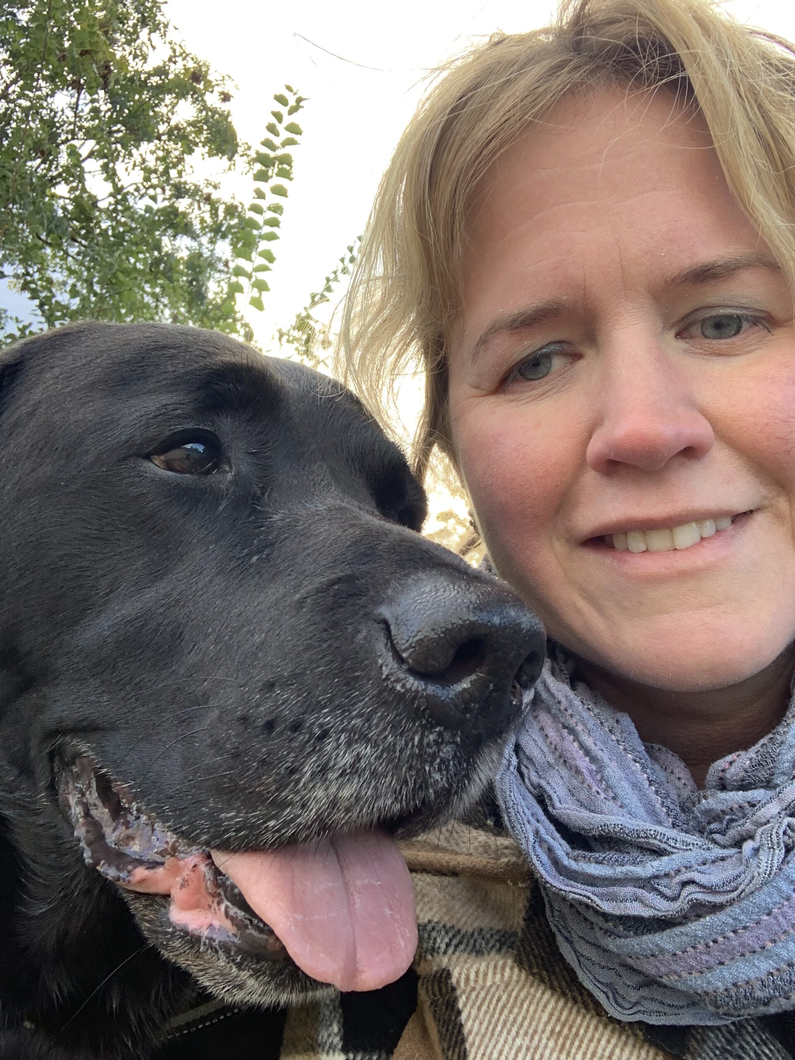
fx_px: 980
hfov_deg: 44.2
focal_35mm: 32
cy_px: 530
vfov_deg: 56.8
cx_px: 398
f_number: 2.2
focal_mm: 2.87
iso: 25
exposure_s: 1/121
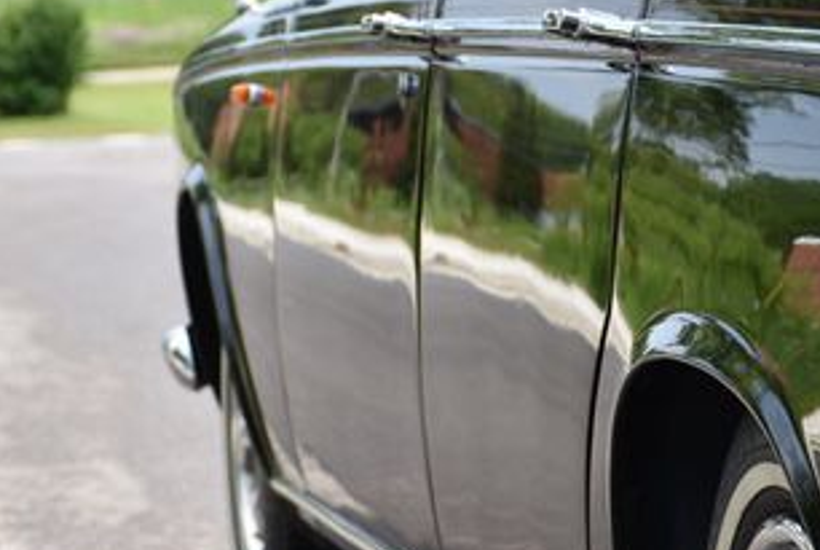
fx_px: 4288
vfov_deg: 7.3
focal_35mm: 188
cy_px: 389
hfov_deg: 10.9
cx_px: 718
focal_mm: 60
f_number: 5.6
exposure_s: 1/250
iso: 100
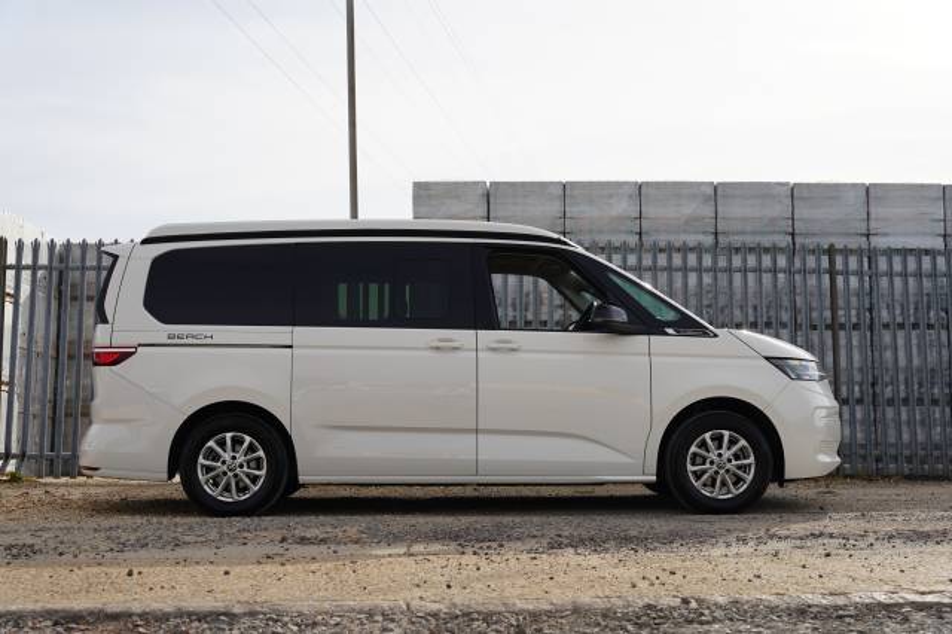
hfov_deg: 41.1
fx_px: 1269
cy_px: 317
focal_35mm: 48
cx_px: 476
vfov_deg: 28.0
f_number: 5
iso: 100
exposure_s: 1/400
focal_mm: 48
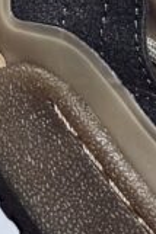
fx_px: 1889
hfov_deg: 4.7
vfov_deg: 7.0
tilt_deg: -54.1
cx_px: 39
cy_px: -150
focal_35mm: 290
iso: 64
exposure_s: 1/100
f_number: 1.78
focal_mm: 6.86
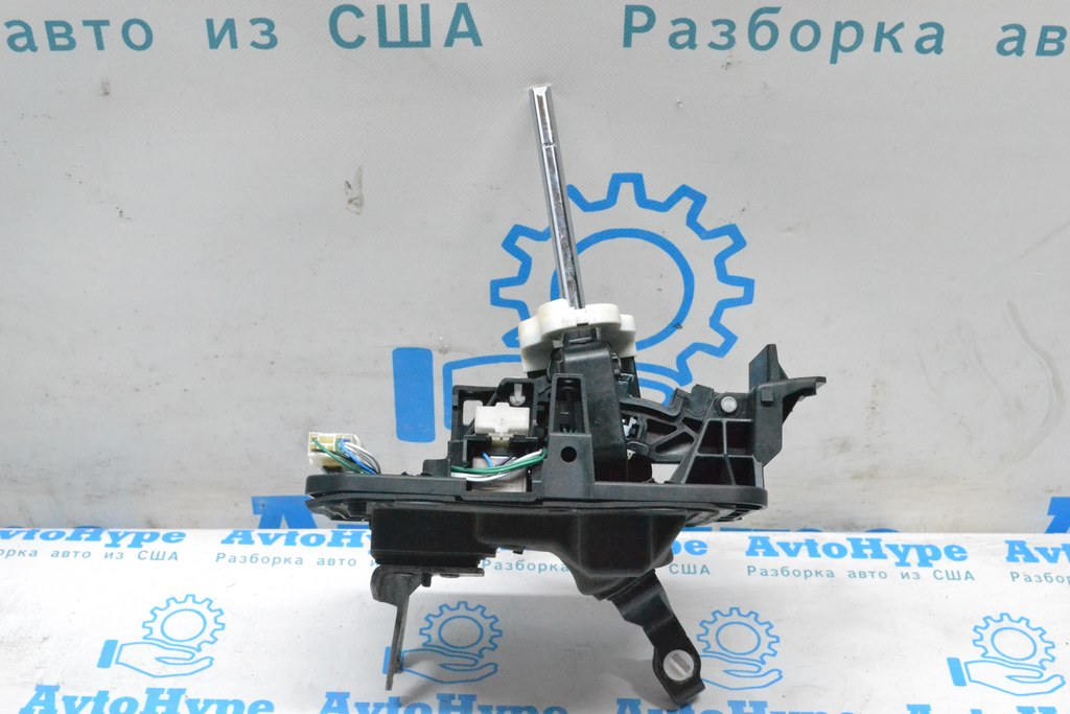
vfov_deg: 26.5
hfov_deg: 38.9
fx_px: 1516
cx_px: 535
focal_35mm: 51
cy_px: 357
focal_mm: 34
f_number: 9
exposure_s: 1/160
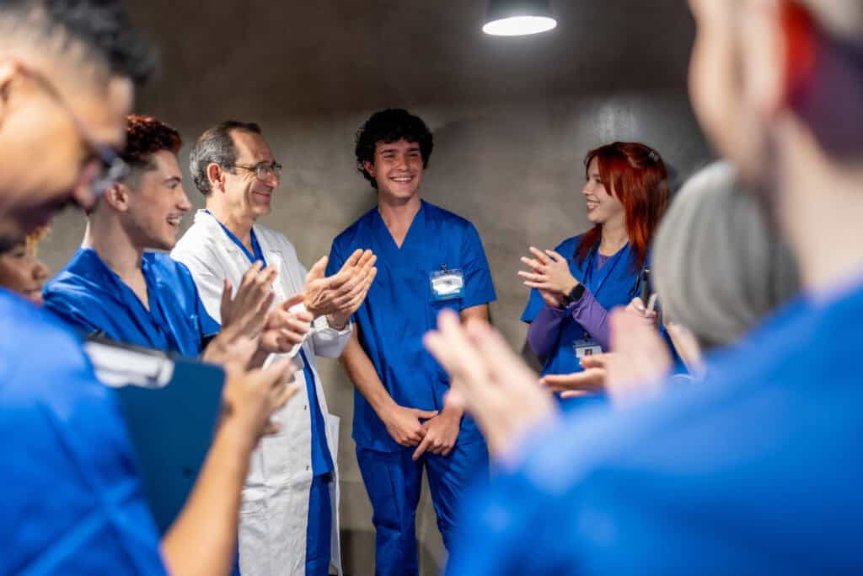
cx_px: 432
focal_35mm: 35
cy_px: 288
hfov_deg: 54.4
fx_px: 839
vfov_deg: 37.9
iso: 1000
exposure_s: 1/200
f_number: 1.8
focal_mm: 35
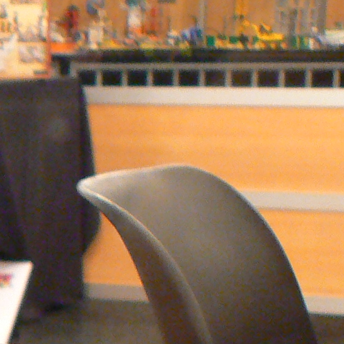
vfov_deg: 10.2
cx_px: -365
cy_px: 561
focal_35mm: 164
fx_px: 1844
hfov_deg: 9.8
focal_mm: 6
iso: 200
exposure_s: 1/5
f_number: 2.8
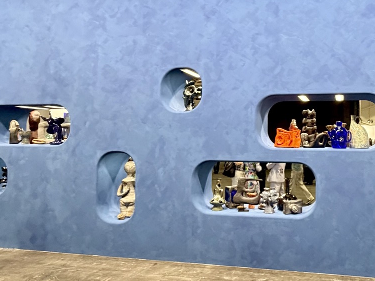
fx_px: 303
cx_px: 292
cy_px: 131
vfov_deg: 49.7
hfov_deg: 59.2
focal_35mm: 28
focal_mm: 2.22
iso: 320
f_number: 2.2
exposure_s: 1/50
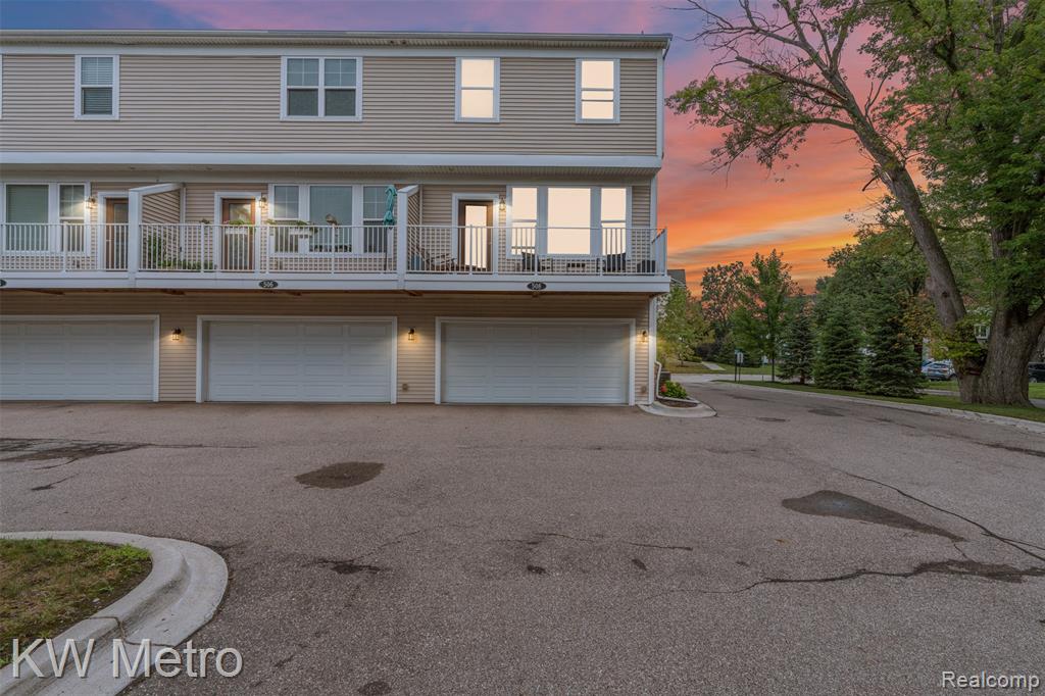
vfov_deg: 70.4
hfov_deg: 93.3
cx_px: 522
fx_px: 493
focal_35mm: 17
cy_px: 348
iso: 100
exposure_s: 1/800
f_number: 8
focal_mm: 17
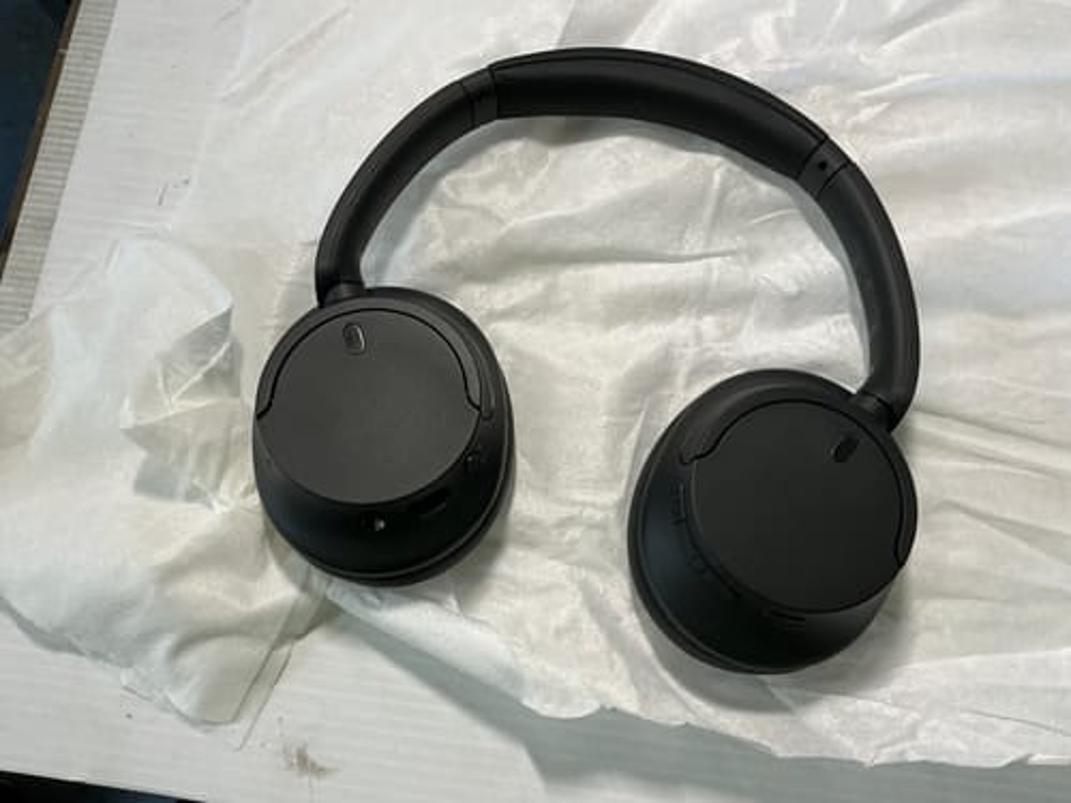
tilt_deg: -80.6
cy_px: 402
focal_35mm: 28
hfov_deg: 63.4
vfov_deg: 49.7
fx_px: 866
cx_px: 536
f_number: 1.8
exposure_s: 1/100
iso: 64
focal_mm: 3
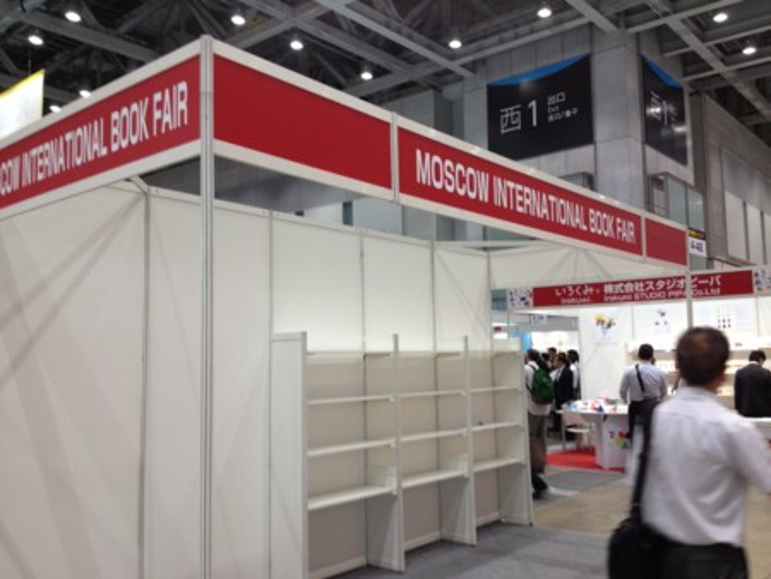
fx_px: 780
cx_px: 386
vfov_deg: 40.7
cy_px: 290
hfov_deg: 52.6
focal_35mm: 35
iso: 50
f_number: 2.4
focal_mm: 4.28
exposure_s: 1/20
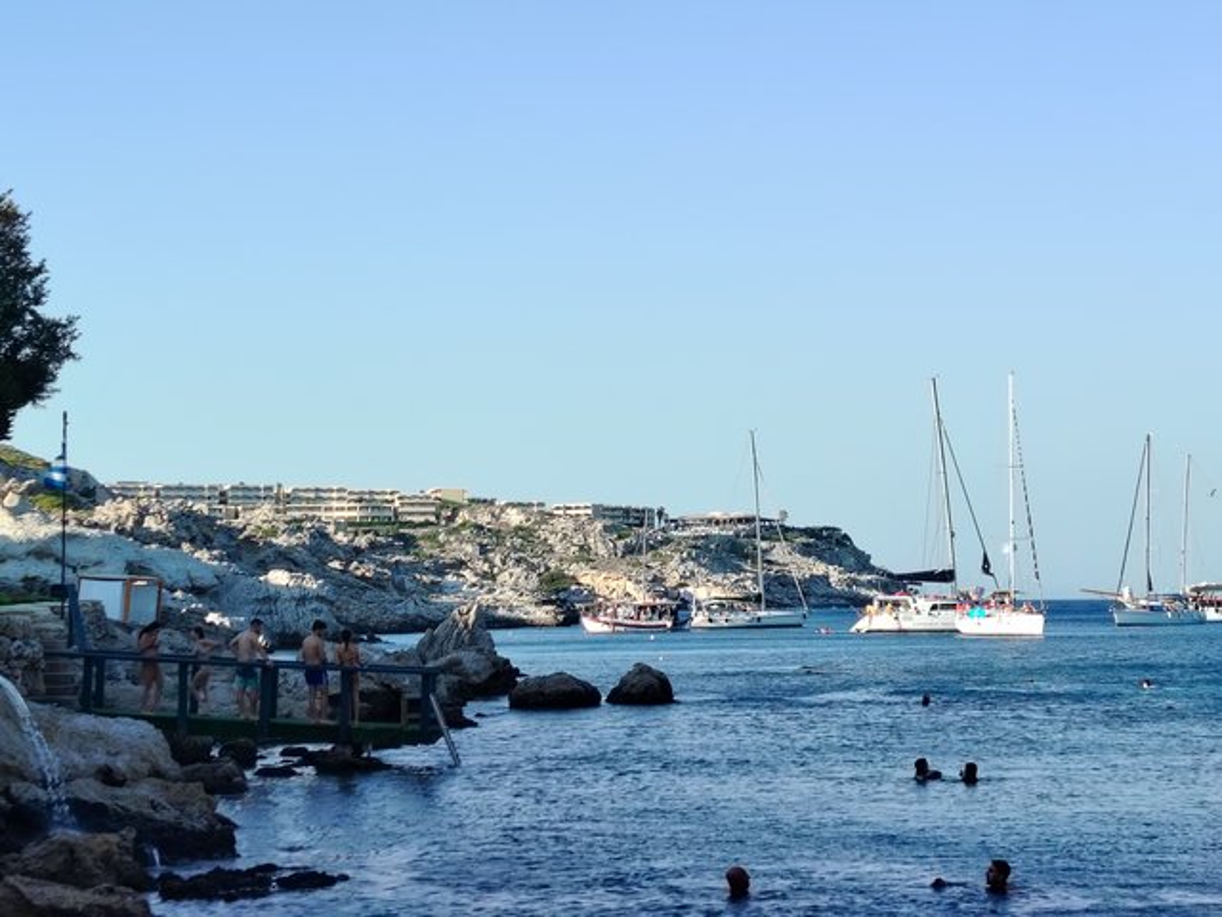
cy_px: 458
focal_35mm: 71
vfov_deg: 20.7
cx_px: 611
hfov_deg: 27.4
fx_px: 2506
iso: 100
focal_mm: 5.25
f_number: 1.75
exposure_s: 1/386
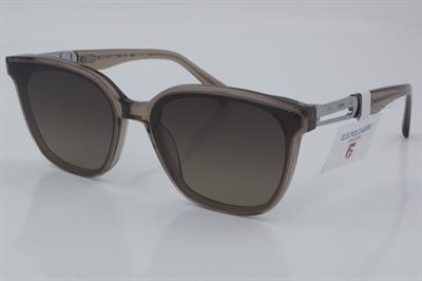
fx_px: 966
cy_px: 140
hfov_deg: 24.6
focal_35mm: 82
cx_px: 211
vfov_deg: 16.5
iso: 100
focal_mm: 55
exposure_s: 1/4
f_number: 32
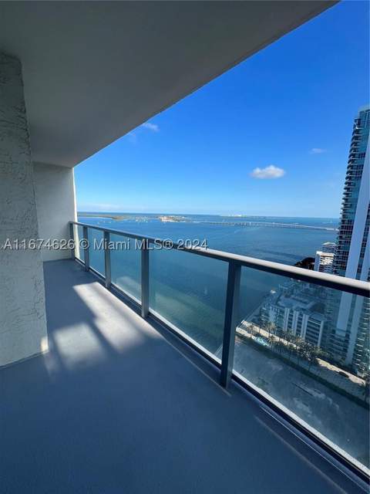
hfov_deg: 89.9
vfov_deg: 106.2
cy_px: 247
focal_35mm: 13
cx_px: 185
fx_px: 185
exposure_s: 1/1277
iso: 32
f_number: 1.8
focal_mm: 1.57
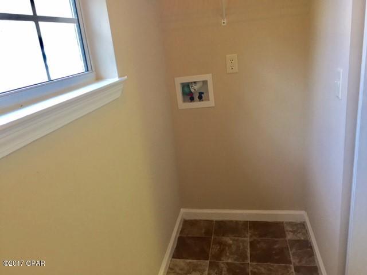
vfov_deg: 48.2
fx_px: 307
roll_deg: +5.7
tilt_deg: -15.8
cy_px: 138
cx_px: 184
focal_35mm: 29
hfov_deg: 61.7
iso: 50
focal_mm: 4.15
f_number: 2.2
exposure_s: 1/30
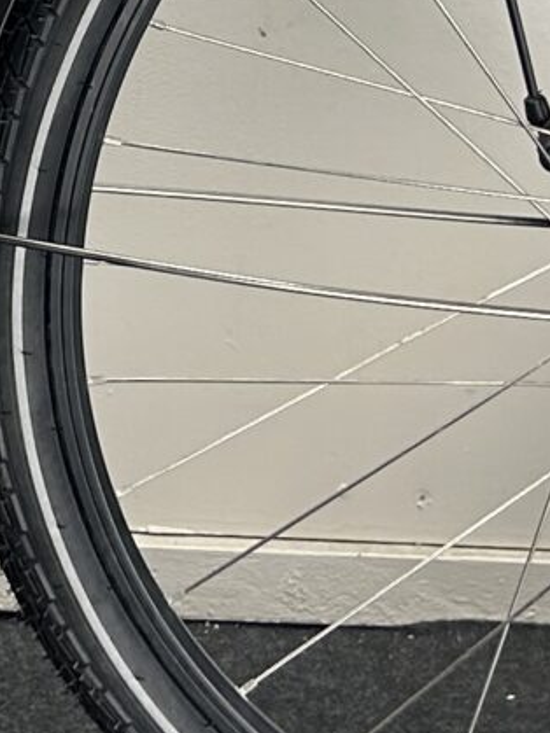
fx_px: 3370
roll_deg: -2.0
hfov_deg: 8.7
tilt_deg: -12.2
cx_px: -622
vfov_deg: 11.9
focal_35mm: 159
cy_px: -374
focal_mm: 5.7
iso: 32
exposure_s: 1/137
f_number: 1.5
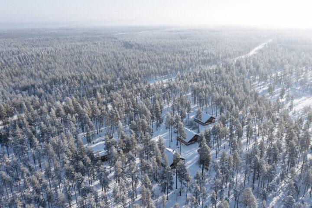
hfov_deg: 65.5
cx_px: 156
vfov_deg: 46.4
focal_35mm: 28
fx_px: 243
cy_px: 104
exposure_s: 1/500
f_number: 4
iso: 100
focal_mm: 10.26
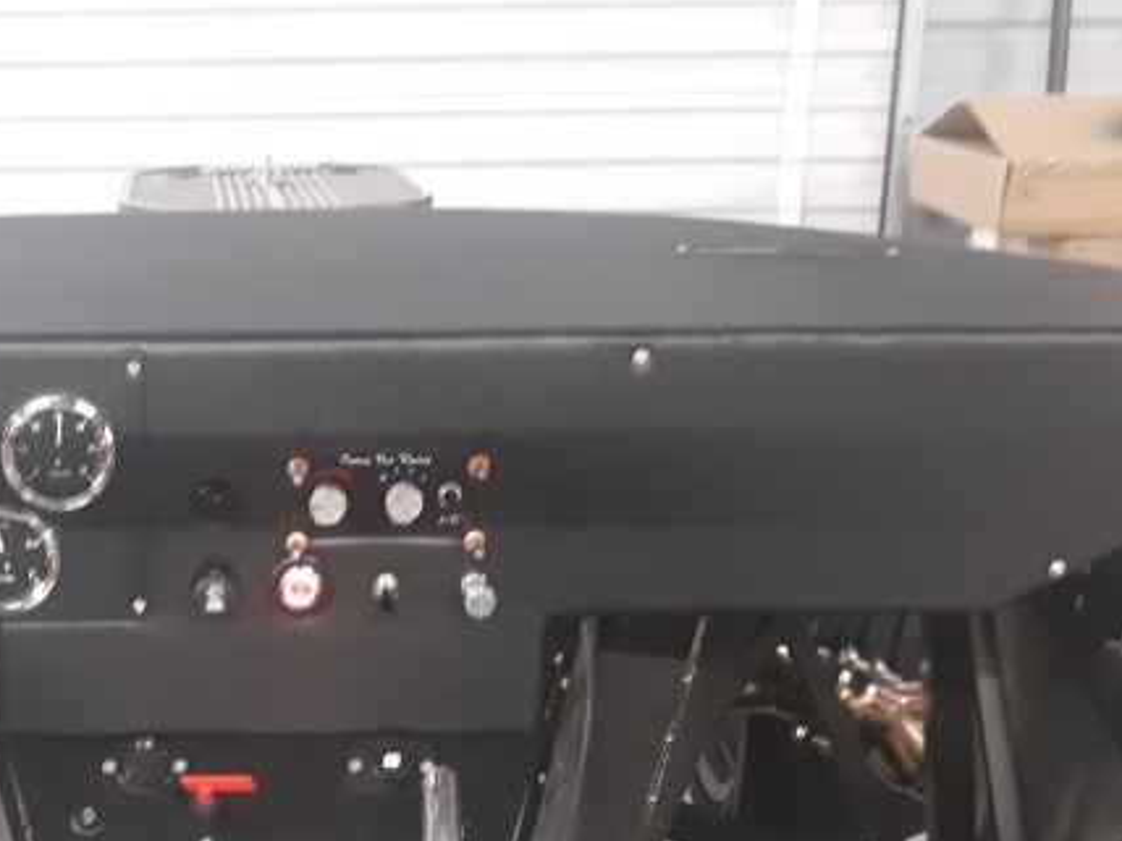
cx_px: 126
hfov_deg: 28.0
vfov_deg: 21.2
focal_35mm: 67
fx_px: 2172
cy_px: 846
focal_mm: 3.7
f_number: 1.7
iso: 250
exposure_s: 1/24
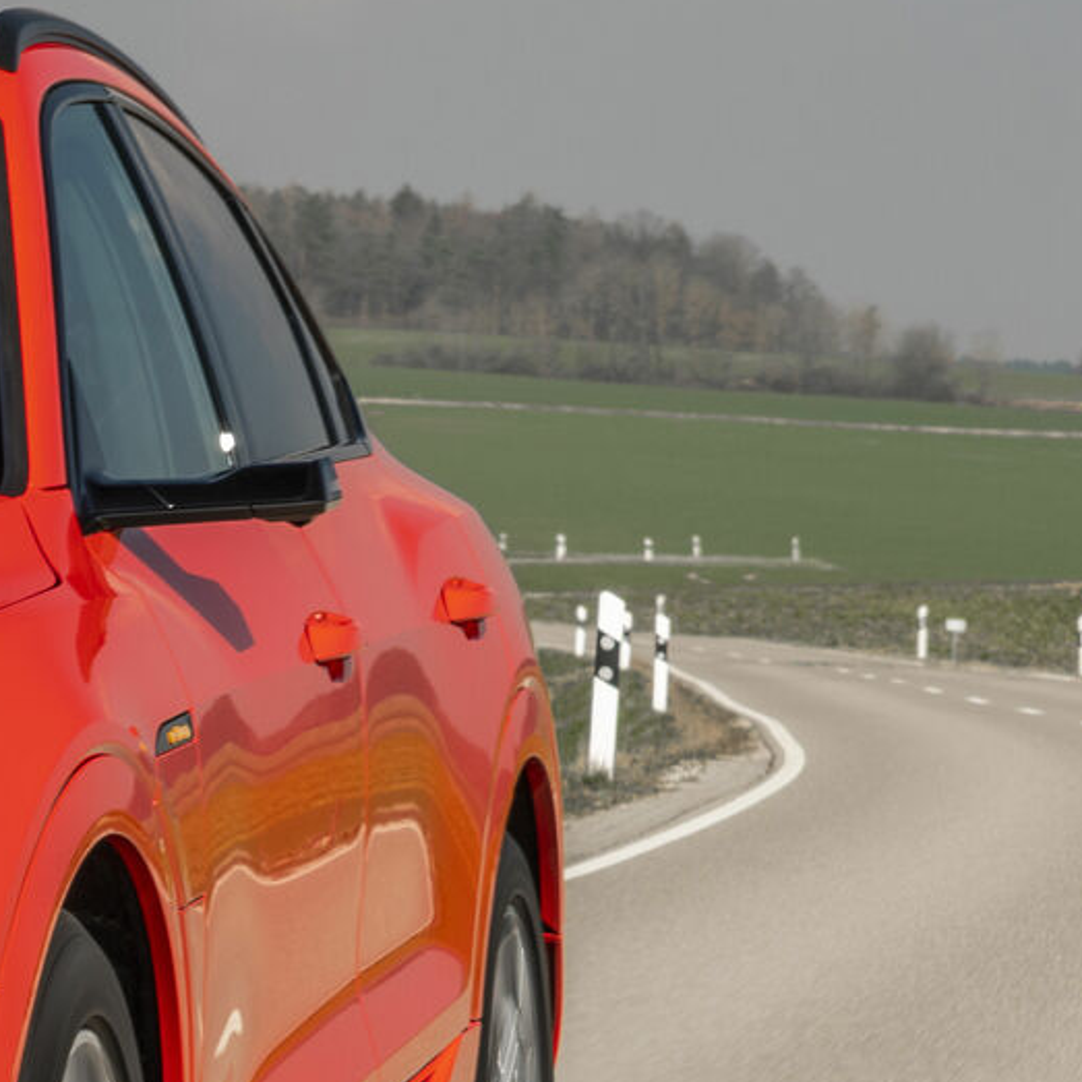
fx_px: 9265
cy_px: 684
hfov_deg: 6.6
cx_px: -261
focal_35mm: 262
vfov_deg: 6.7
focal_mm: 56
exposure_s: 1/30
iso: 50
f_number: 11
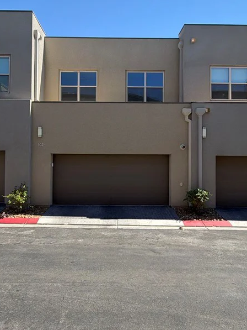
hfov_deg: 56.8
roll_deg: -0.1
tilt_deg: +0.4
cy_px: 150
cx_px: 116
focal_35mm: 24
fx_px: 228
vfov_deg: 71.4
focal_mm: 2.22
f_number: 2.2
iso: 40
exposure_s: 1/701
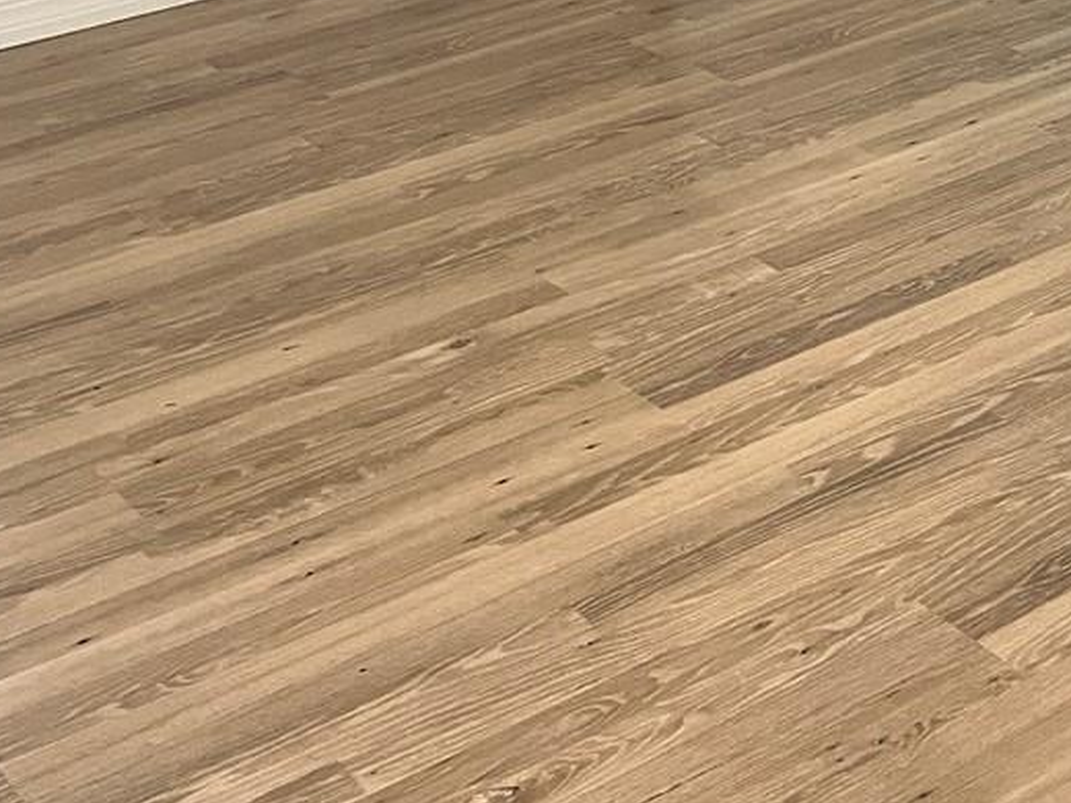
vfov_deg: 16.7
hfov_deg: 21.8
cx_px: 1425
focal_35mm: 80
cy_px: -412
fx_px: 2475
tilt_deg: -10.6
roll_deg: +0.0
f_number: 1.6
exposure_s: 1/60
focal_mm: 5.1
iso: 320
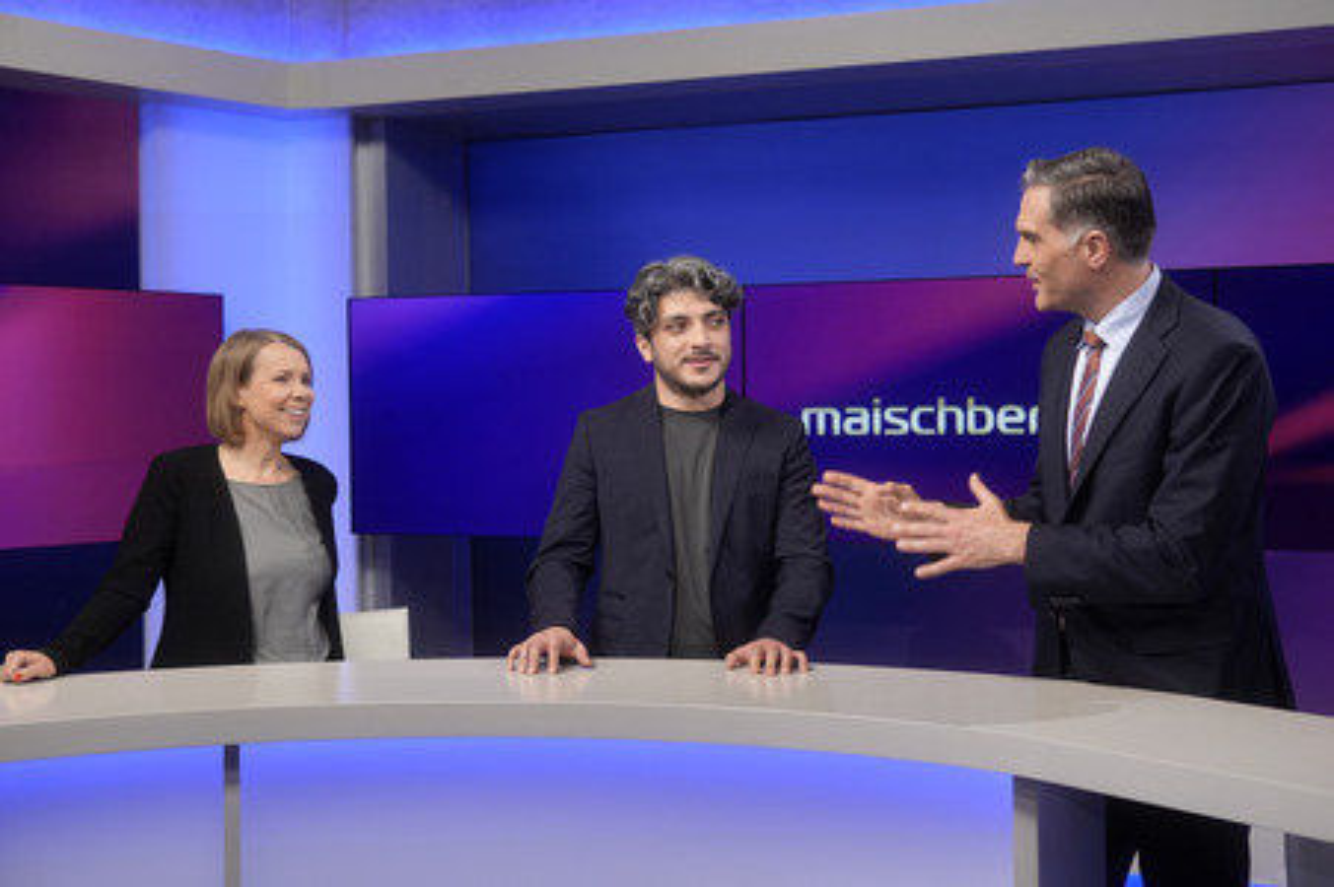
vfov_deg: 29.8
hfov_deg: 43.6
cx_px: 667
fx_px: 1666
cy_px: 444
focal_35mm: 45
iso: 640
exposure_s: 1/200
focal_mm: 30
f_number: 2.2
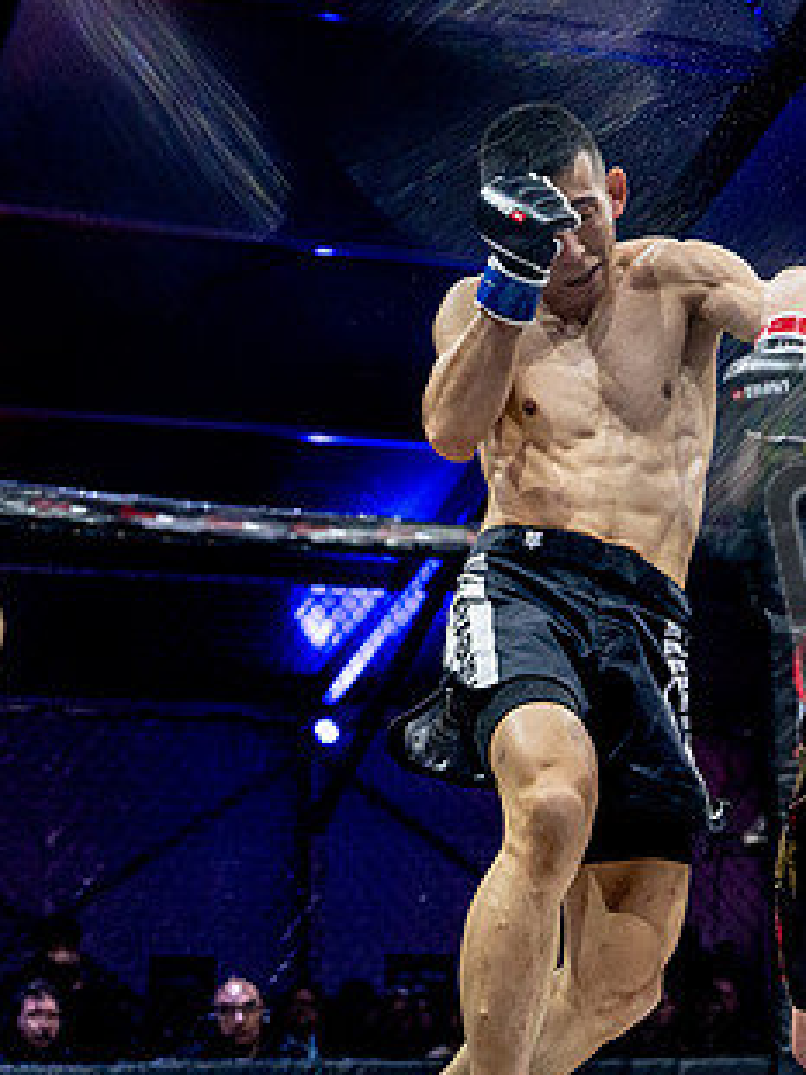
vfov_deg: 24.1
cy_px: 414
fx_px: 2516
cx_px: 610
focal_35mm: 81
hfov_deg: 18.1
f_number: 2.8
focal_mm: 35
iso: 3200
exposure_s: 1/1250
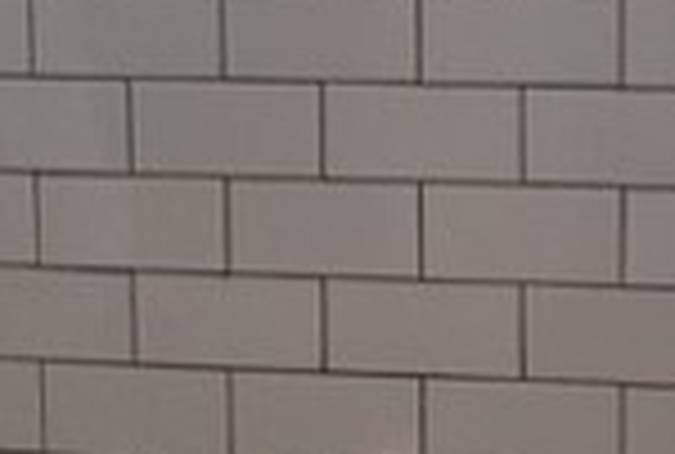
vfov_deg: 7.4
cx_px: -86
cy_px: -137
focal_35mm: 184
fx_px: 3460
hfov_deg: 11.0
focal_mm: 18
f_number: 3.5
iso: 320
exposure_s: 1/30
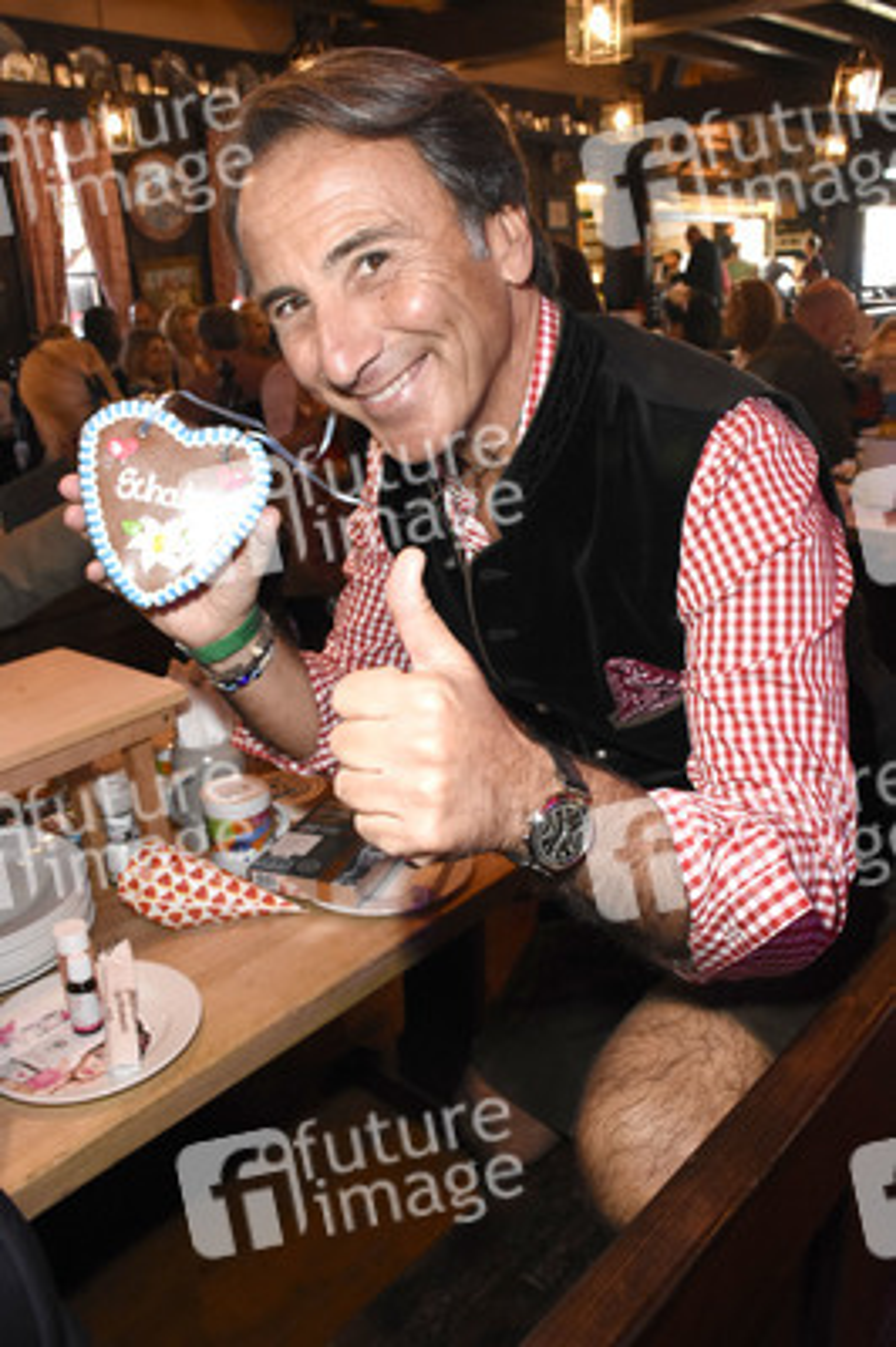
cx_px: 448
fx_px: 1122
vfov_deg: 62.0
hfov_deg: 43.5
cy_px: 674
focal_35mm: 30
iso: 3200
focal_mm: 20
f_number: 6.3
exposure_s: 1/60
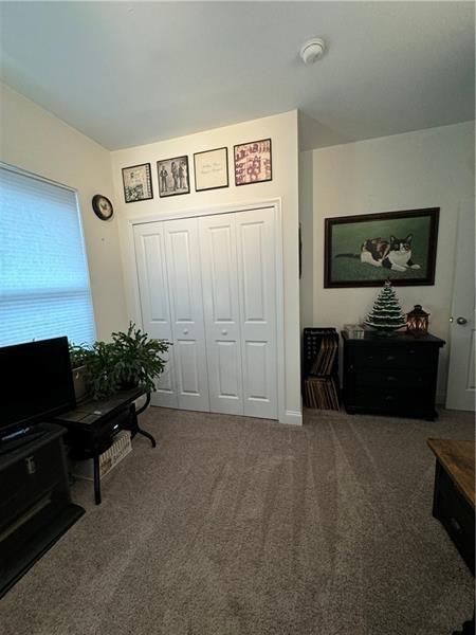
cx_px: 238
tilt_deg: -7.6
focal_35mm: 14
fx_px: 257
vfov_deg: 102.1
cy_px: 318
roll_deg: +3.0
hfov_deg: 85.7
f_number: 2.2
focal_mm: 2.22
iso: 200
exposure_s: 1/60
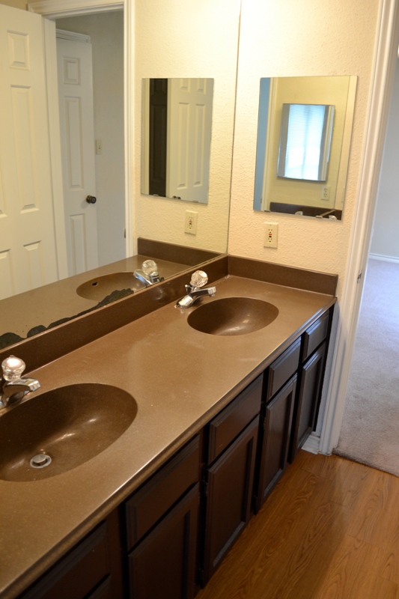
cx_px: 200
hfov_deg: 47.9
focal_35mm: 27
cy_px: 300
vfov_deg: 67.4
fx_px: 449
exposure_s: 1/20
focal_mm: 18
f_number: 3.5
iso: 400
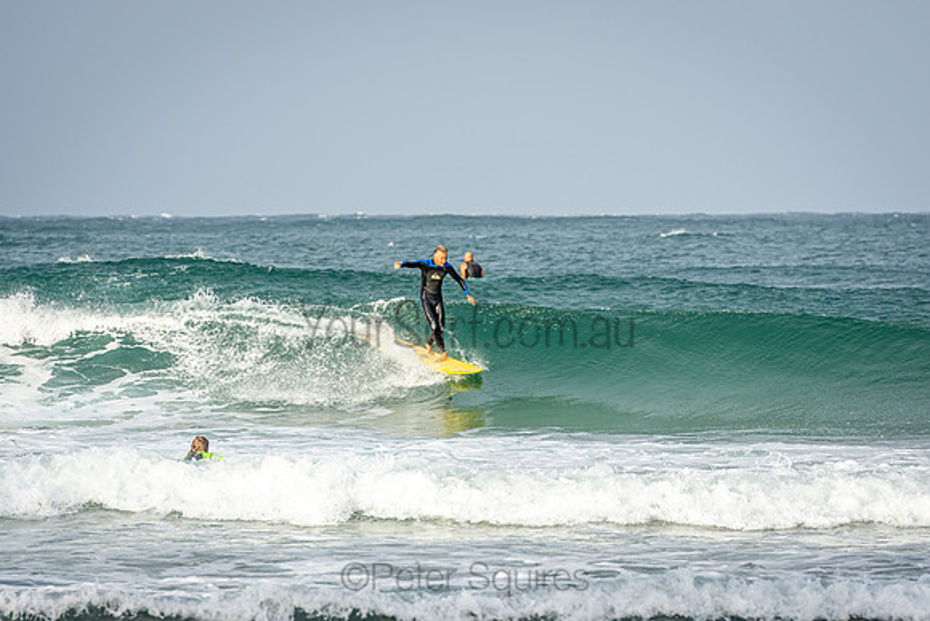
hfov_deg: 6.7
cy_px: 310
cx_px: 465
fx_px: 7967
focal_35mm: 308
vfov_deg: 4.5
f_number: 5.6
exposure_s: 1/1000
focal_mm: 200
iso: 200
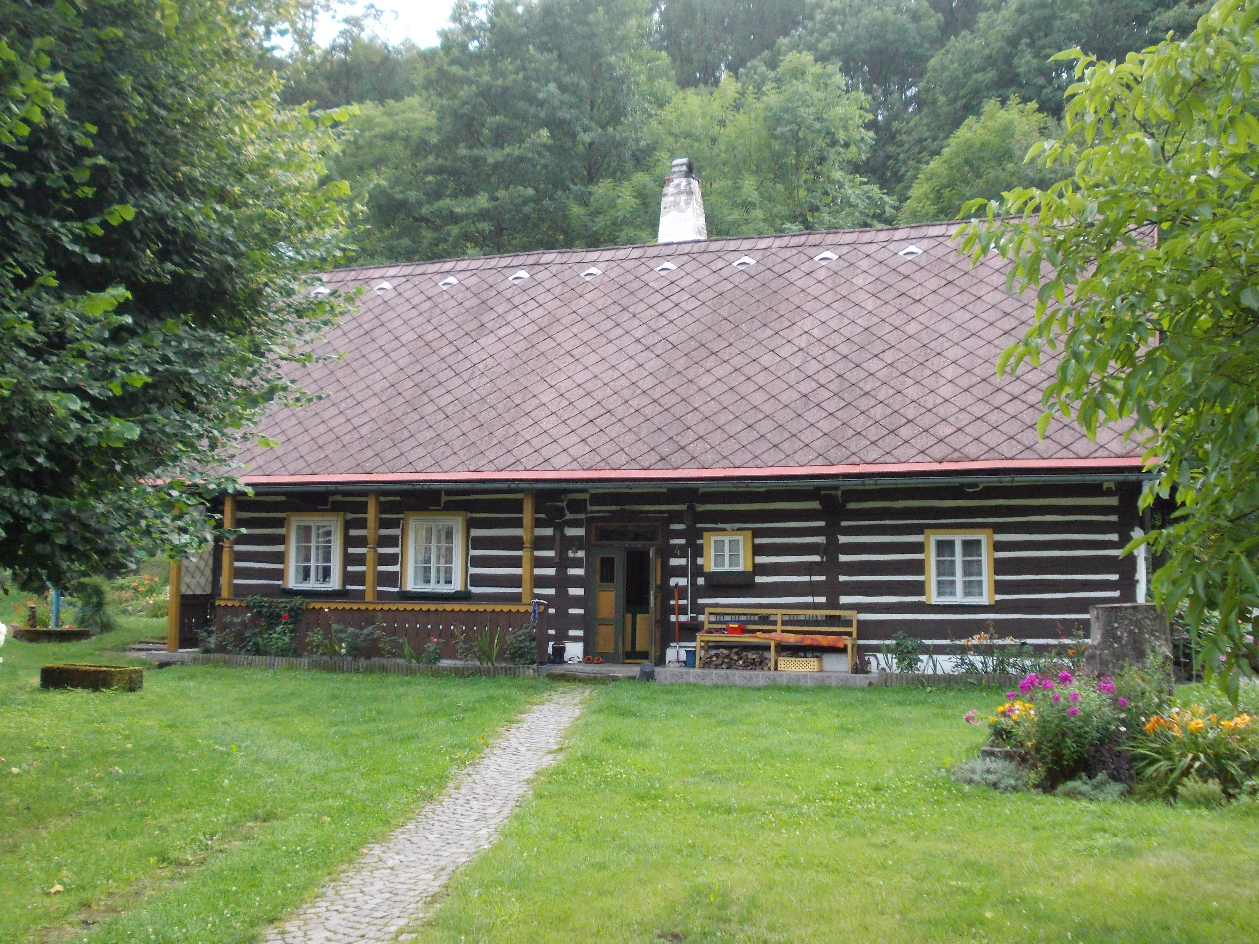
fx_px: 1382
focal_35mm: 38
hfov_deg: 49.0
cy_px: 472
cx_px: 630
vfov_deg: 37.7
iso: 250
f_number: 3.1
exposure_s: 1/250
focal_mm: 5.3
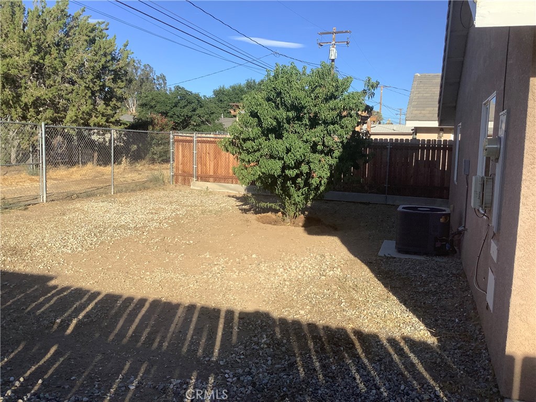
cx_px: 268
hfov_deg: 58.4
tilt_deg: -6.6
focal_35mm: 31
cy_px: 201
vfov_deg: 45.4
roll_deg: +0.3
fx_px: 480
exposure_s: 1/1148
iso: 25
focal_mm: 3.3
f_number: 2.4
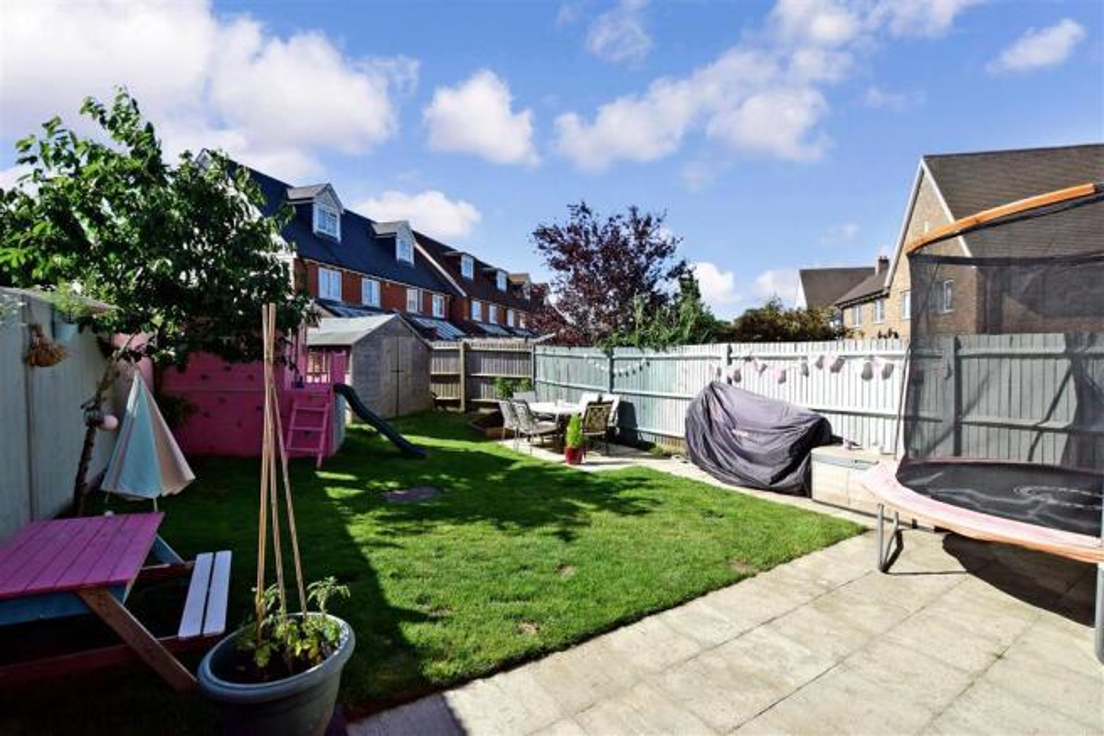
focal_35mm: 15
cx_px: 552
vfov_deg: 77.3
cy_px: 368
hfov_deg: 100.4
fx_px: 460
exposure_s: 1/640
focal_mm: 10
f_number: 13
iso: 400
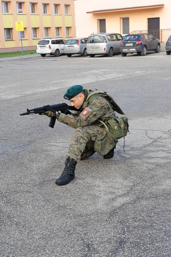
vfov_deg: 34.5
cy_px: 128
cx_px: 86
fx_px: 414
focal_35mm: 58
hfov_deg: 23.3
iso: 640
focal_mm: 58
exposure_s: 1/250
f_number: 8
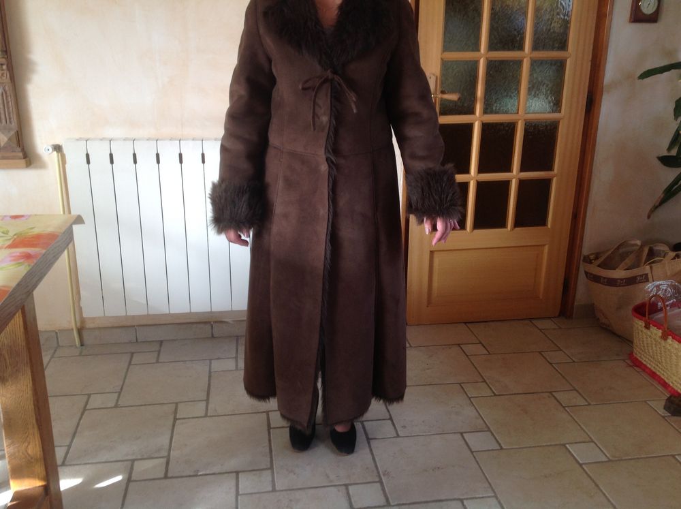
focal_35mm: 35
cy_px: 254
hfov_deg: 52.7
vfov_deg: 40.6
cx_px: 340
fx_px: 688
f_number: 2.4
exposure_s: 1/40
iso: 64
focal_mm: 4.28
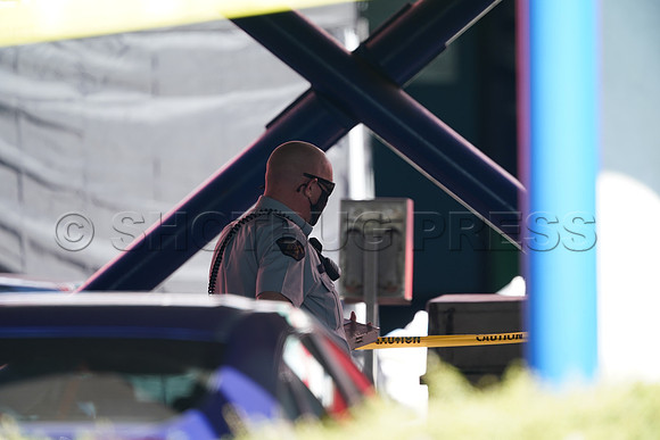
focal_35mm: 840
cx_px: 330
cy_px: 220
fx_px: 15403
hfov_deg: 2.5
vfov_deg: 1.6
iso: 500
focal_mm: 840
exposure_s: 1/250
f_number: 5.6
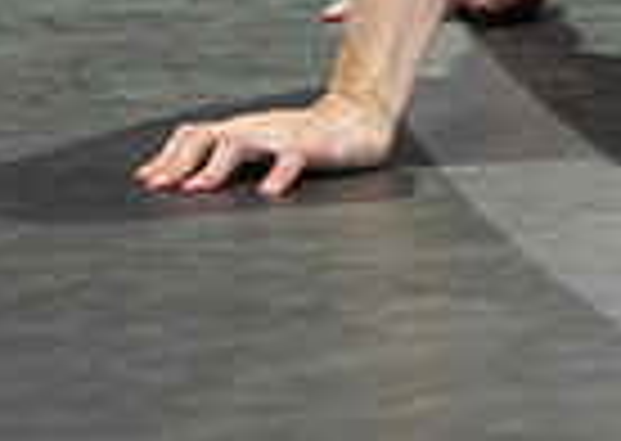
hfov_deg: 4.5
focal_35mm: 452
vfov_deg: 3.2
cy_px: -189
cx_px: 668
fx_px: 7956
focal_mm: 77
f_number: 2.8
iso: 3200
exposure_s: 1/1000
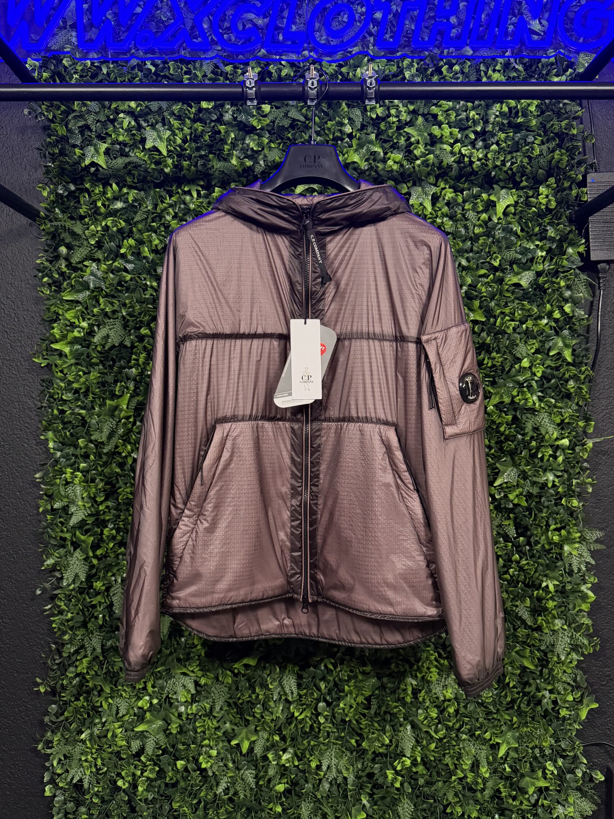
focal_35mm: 27
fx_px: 639
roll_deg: -0.3
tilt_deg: -1.7
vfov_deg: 65.3
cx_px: 311
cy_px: 408
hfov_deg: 51.4
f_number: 1.78
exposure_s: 1/51
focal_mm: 6.76
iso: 640
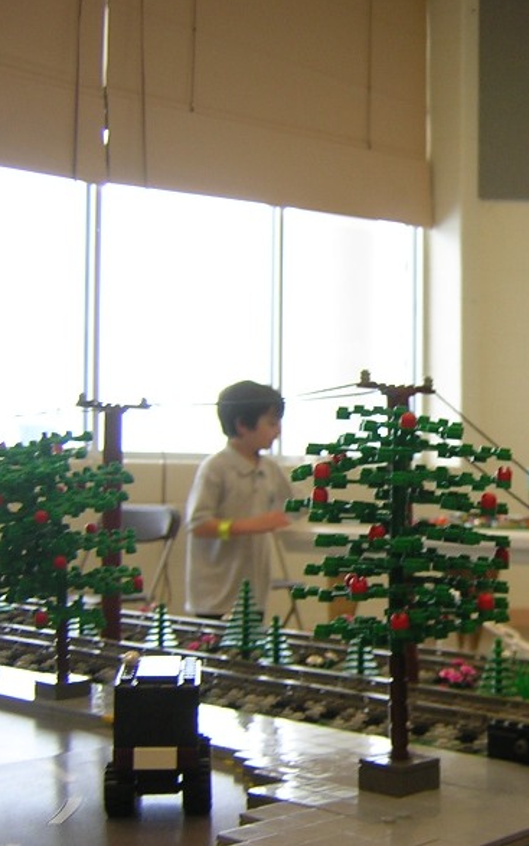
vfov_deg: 38.9
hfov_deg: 23.8
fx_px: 1199
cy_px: 425
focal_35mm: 52
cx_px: 526
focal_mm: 4.7
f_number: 2.6
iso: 100
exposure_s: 1/40
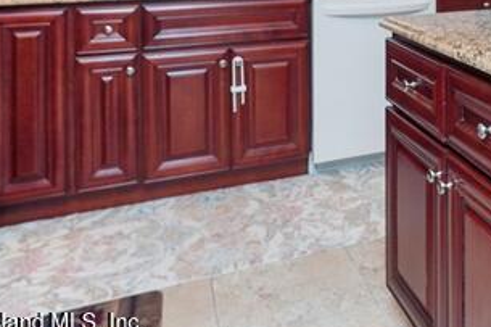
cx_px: 475
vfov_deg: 27.1
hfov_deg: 40.4
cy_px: -70
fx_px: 590
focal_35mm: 43
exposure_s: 1/80
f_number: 4.5
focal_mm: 11
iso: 100
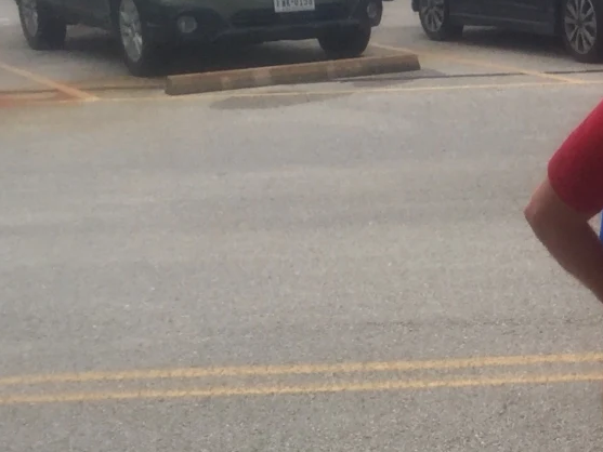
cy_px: 353
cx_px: 718
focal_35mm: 100
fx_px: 1742
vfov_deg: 14.7
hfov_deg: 18.6
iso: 32
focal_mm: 4.15
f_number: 2.2
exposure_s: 1/824
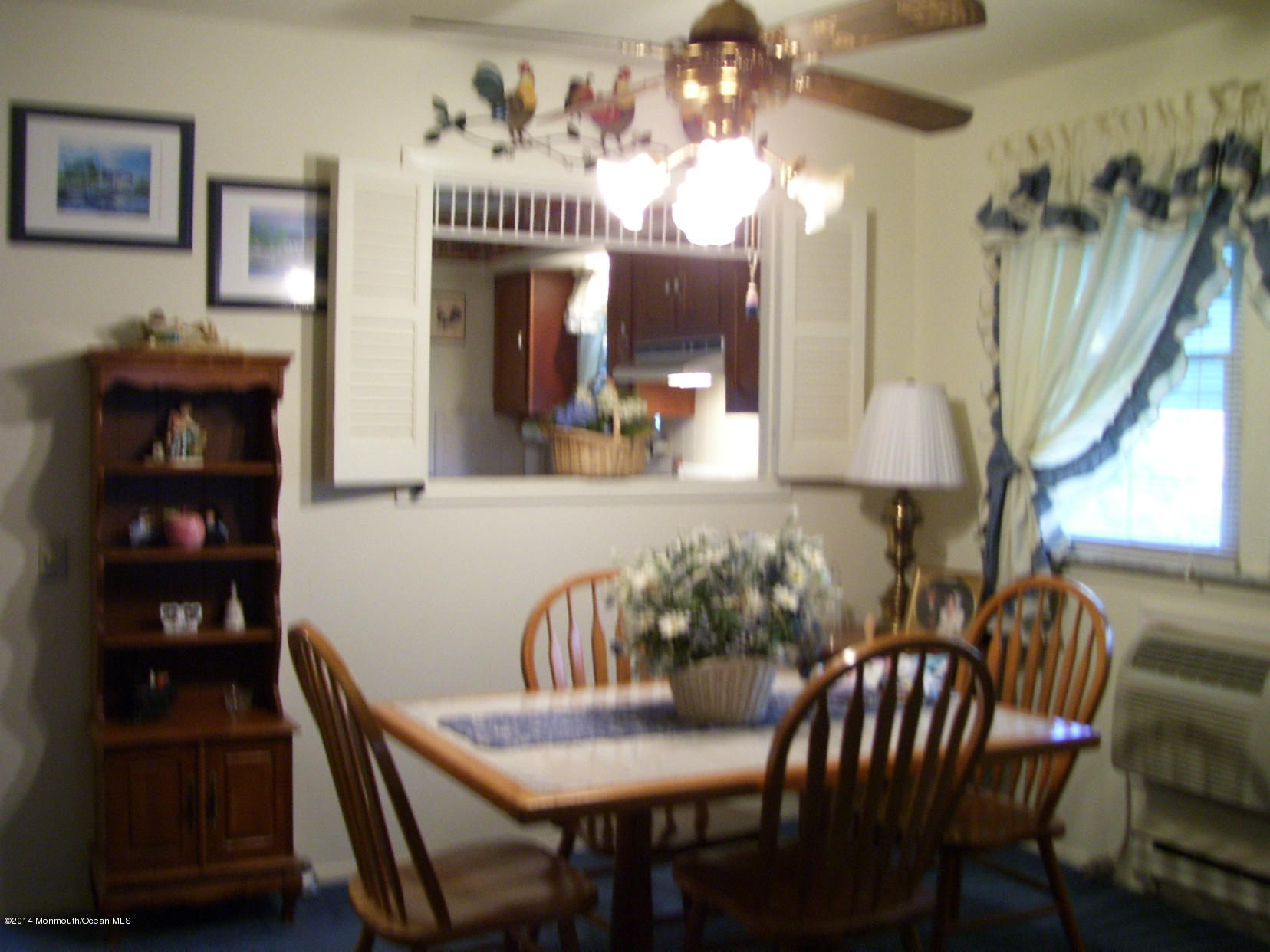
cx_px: 635
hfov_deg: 50.1
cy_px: 476
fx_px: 1357
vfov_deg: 38.7
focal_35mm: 37
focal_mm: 6
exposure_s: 1/8
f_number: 2.7
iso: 160
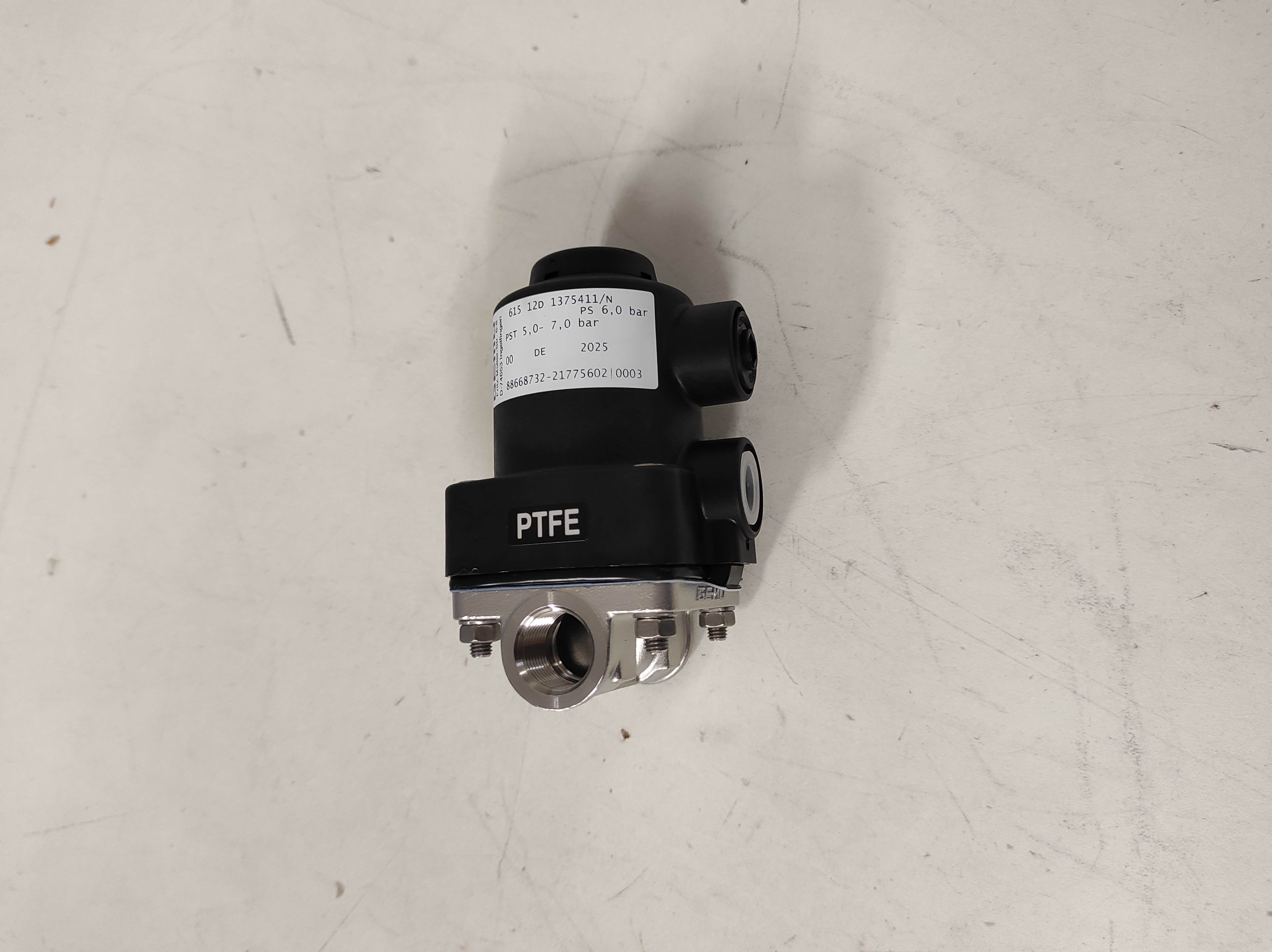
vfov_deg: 54.8
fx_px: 918
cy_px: 476
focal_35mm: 25
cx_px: 636
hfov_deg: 69.4
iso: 529
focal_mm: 5.43
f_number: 1.89
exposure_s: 1/33
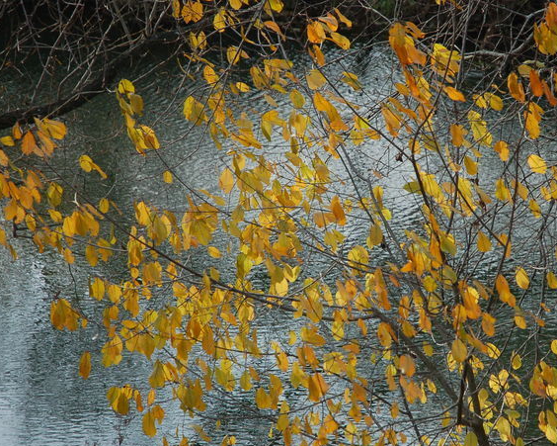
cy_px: 224
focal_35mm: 157
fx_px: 2588
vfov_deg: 9.8
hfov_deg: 12.3
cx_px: 359
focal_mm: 70
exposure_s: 1/250
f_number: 4.5
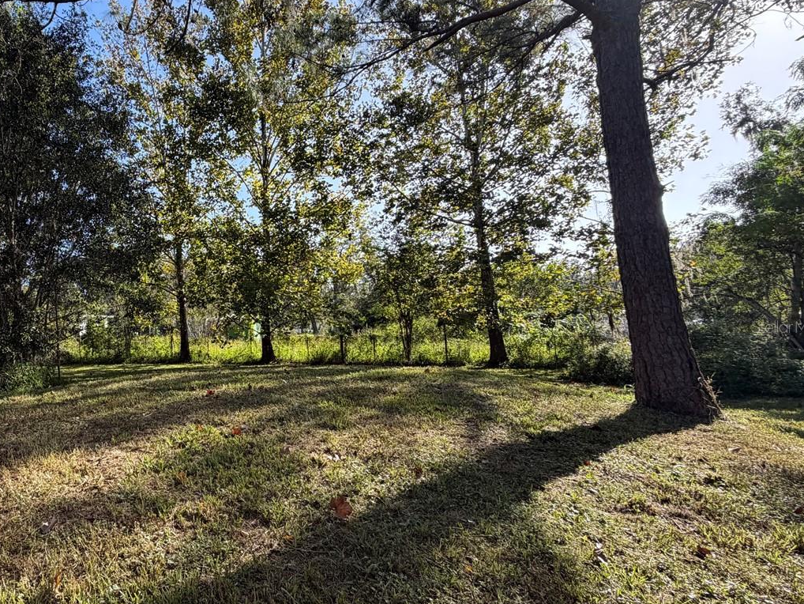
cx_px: 194
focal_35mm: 22
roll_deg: +2.4
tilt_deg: +0.7
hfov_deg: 70.8
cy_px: 327
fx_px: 511
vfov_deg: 61.0
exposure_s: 1/419
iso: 64
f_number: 2.2
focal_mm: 2.22
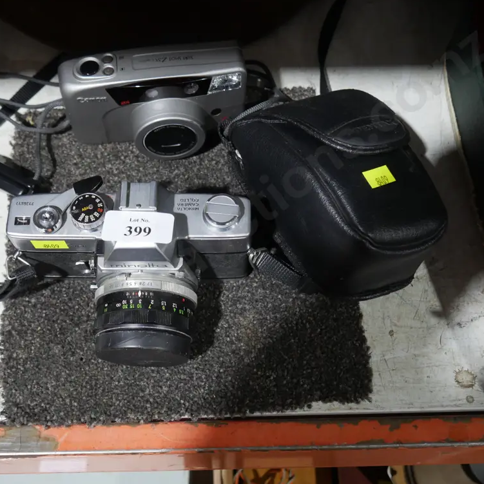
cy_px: 239
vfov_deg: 40.9
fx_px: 649
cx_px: 220
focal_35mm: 41
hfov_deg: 40.9
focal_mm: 17
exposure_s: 1/60
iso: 800
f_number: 4
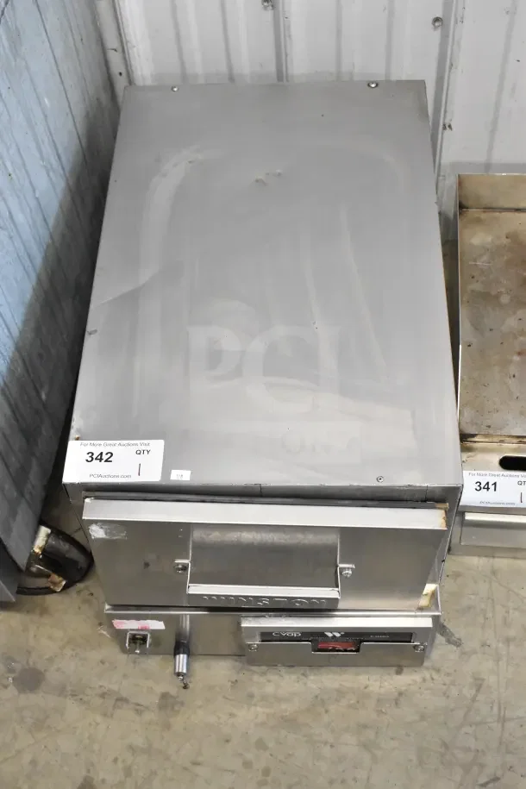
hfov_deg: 29.9
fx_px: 986
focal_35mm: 45
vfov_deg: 43.6
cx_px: 263
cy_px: 394
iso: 6400
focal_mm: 30
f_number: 5.6
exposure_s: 1/125
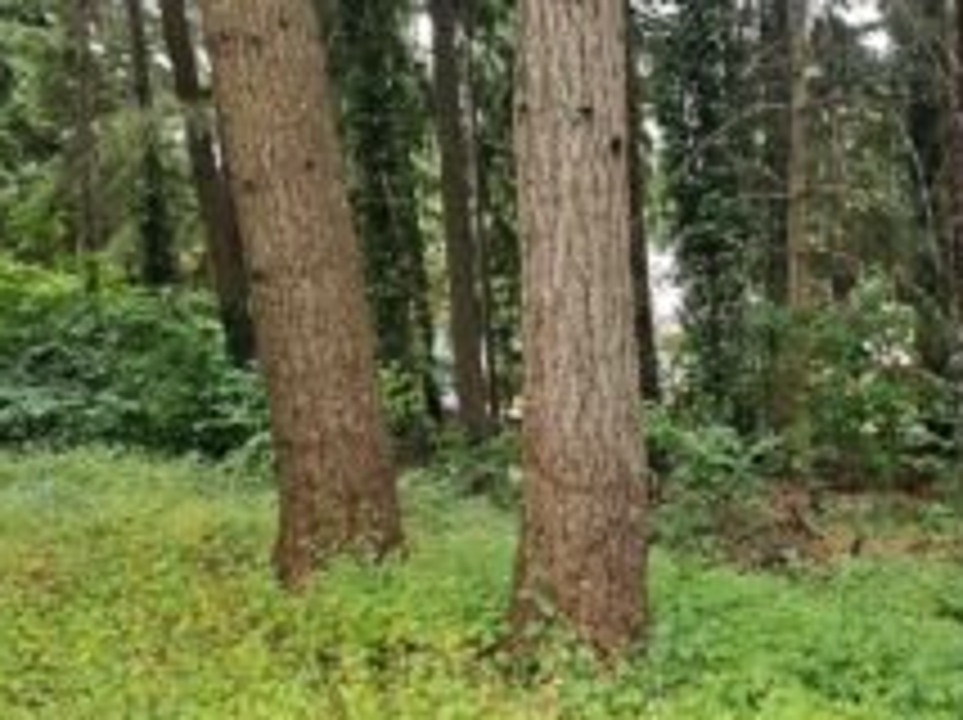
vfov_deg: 33.5
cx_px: 810
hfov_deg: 41.4
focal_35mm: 43
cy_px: 351
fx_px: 1195
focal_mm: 6.3
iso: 50
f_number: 1.7
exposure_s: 1/120
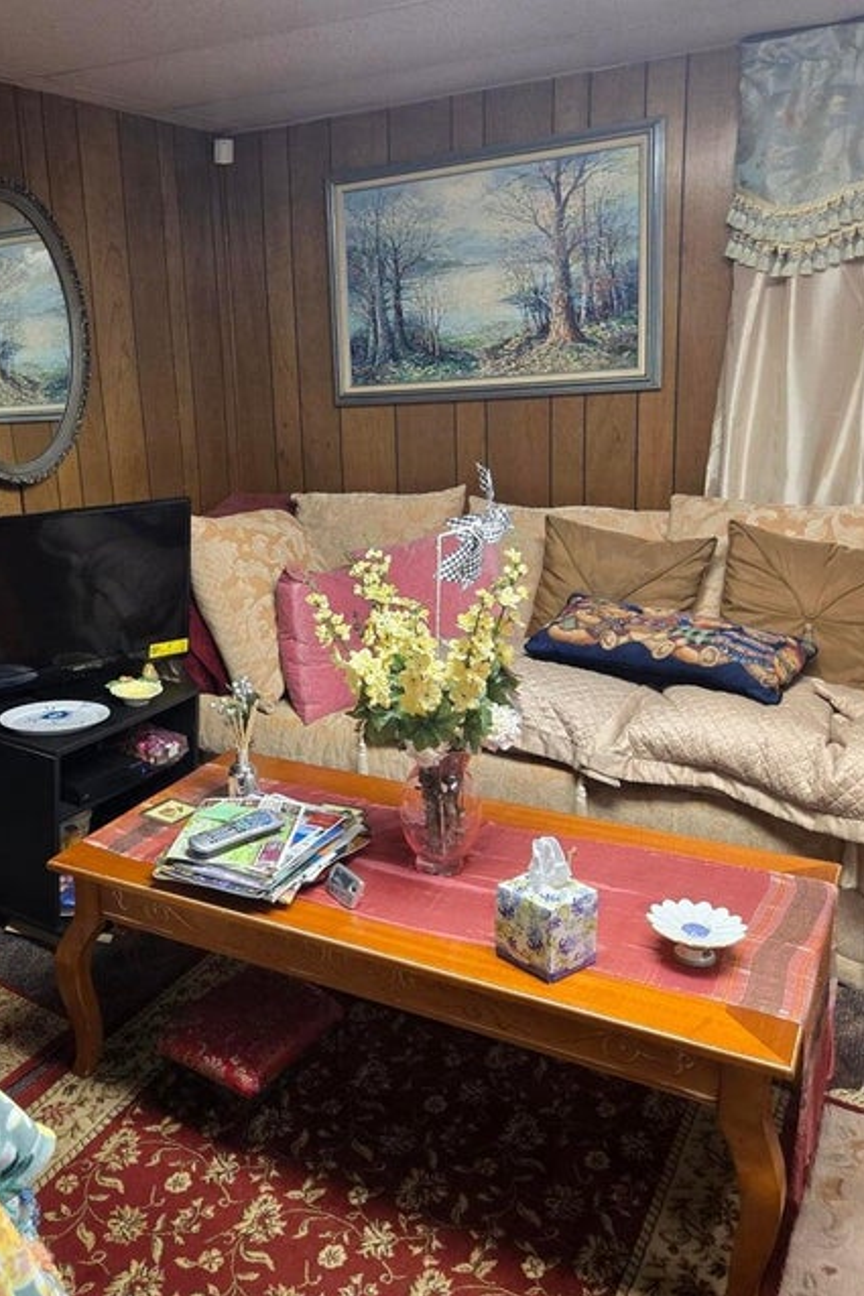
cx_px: 194
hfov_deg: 39.7
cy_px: 648
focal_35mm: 32
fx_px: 1153
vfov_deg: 58.7
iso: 320
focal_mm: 5.4
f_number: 1.8
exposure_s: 1/61
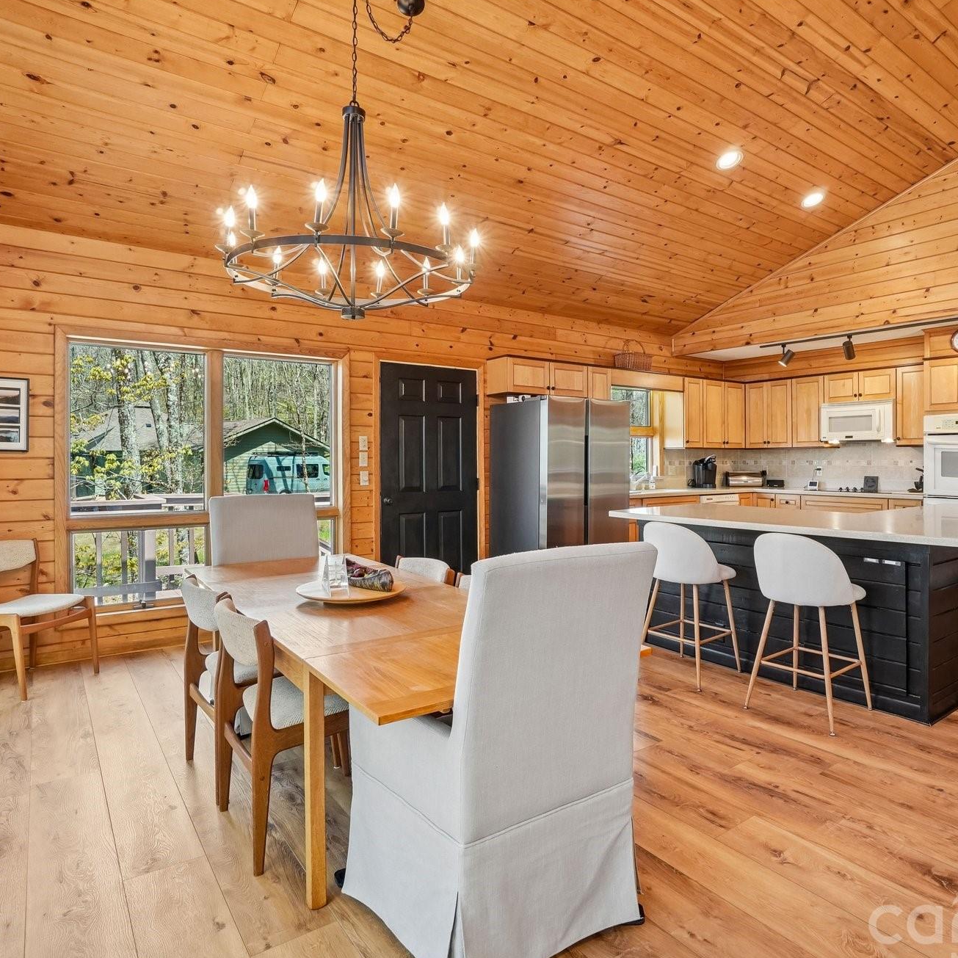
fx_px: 626
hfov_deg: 74.3
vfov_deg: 74.8
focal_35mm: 20
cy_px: 479
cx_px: 559
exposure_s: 1/8
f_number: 8
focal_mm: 10
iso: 400
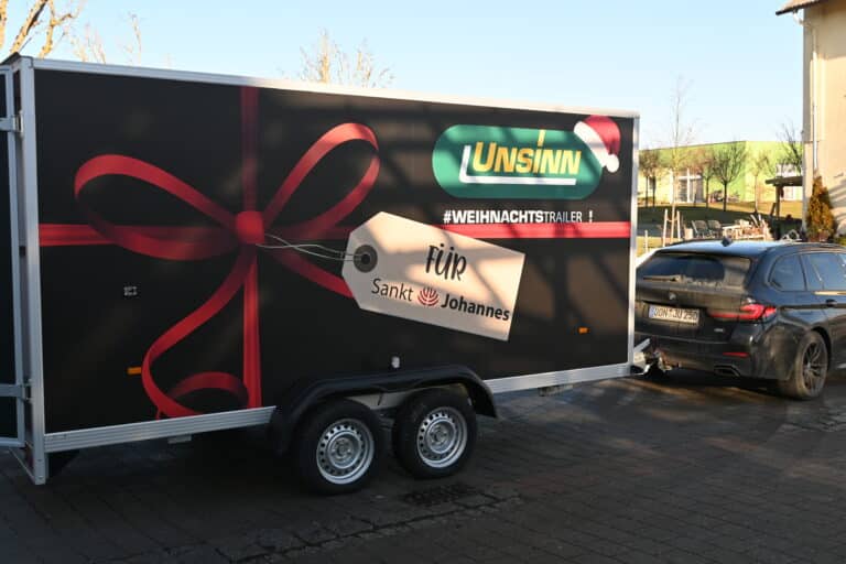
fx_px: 881
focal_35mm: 38
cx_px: 423
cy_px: 282
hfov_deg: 51.3
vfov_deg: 35.5
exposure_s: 1/250
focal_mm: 25
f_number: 5.6
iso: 140
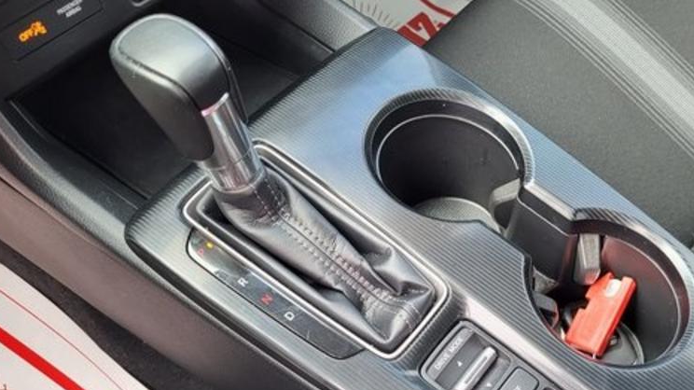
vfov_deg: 29.8
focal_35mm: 39
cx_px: 442
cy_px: 299
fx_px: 717
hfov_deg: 51.0
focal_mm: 5.4
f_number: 1.8
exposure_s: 1/120
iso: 125
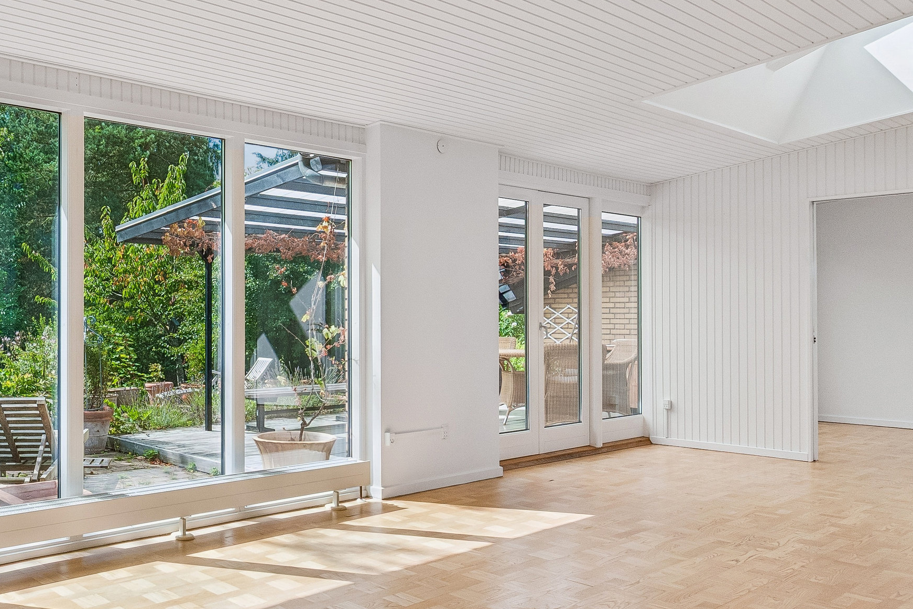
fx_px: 786
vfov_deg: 42.3
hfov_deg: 56.0
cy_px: 298
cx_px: 182
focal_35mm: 31
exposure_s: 1/125
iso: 200
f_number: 10
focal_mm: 12
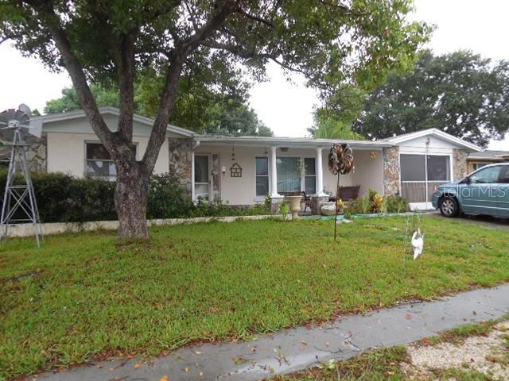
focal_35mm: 25
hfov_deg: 69.4
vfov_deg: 54.9
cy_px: 190
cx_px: 254
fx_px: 368
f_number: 3.1
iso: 125
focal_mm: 4.5
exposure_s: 1/30
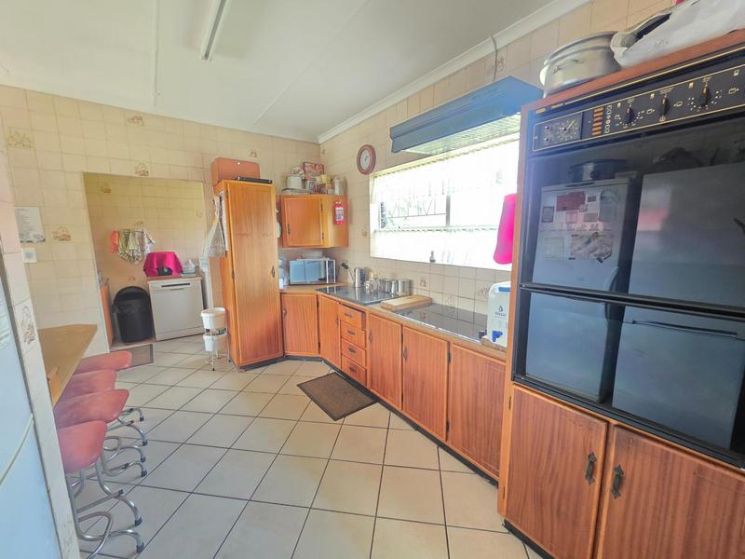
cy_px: 280
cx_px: 372
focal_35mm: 13
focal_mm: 2.2
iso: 640
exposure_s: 1/50
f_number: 1.9
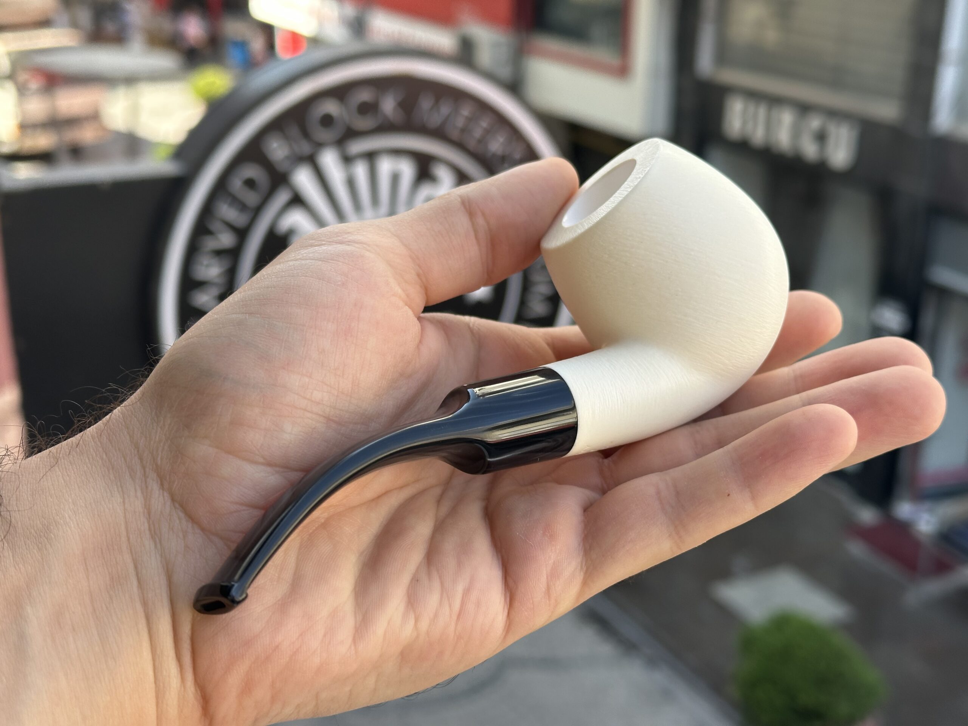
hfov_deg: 39.7
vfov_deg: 30.3
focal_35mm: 48
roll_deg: -0.8
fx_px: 1342
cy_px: 363
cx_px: 484
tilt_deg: -19.1
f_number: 1.78
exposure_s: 1/478
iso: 64
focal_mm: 6.86
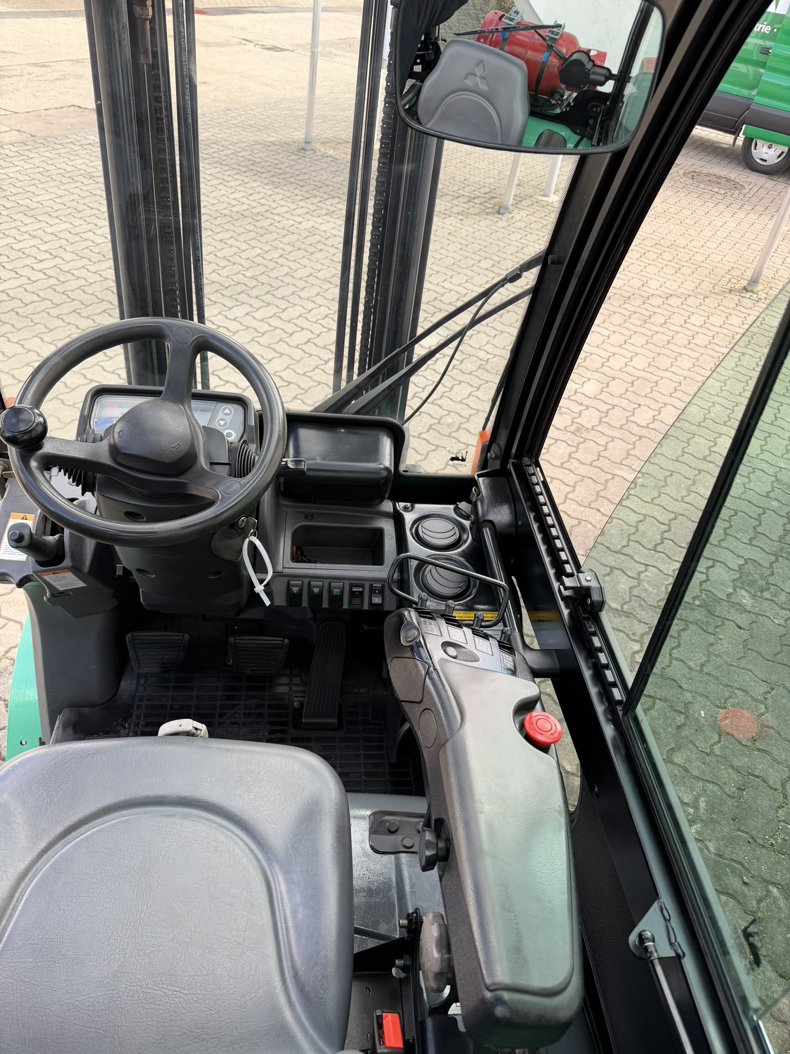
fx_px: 730
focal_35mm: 24
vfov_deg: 71.6
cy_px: 527
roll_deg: -11.1
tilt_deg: -39.7
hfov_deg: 56.8
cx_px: 395
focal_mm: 6.76
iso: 80
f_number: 1.78
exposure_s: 1/309
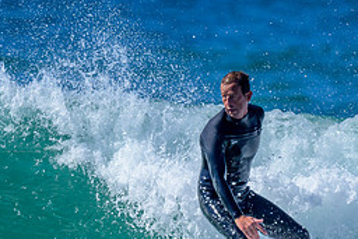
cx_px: 161
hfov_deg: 1.0
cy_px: 255
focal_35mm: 2156
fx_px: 21451
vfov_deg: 0.6
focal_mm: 800
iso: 250
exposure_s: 1/2000
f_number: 6.3
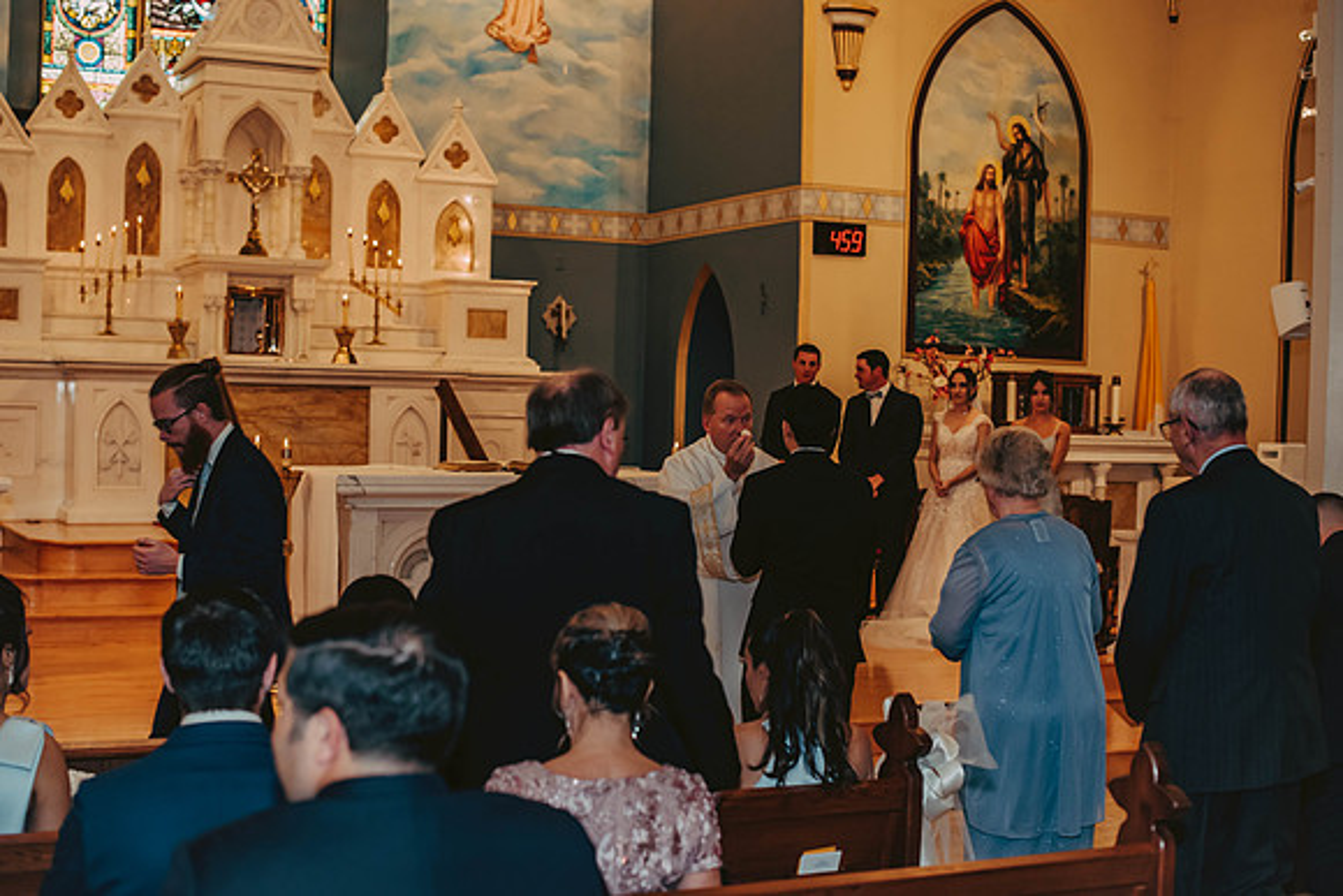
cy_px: 448
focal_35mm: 50
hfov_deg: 39.6
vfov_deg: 27.0
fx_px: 1866
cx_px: 672
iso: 800
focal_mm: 50
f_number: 2.8
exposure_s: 1/125
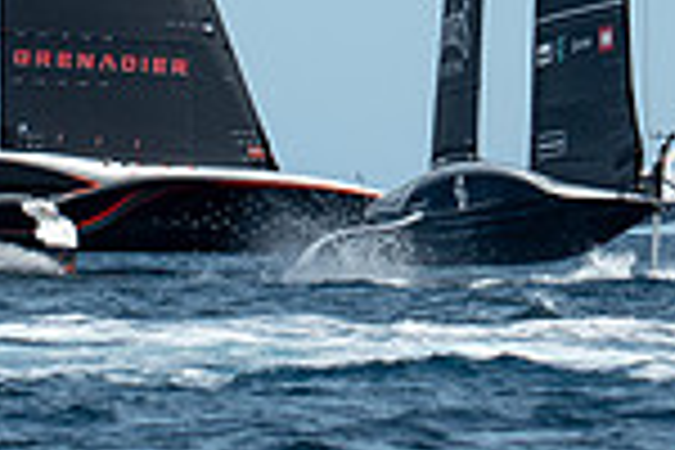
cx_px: 251
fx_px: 22592
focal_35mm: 1205
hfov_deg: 1.7
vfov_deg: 1.1
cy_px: -412
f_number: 2.8
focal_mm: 200
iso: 100
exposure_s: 1/3200
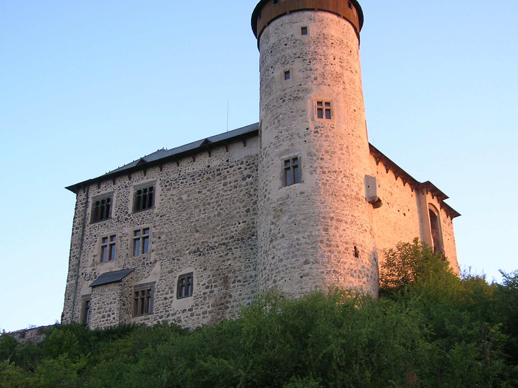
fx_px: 688
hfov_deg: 41.3
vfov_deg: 31.4
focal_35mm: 46
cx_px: 276
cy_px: 213
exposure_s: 1/61.7
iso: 50
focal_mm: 5.7
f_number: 2.9
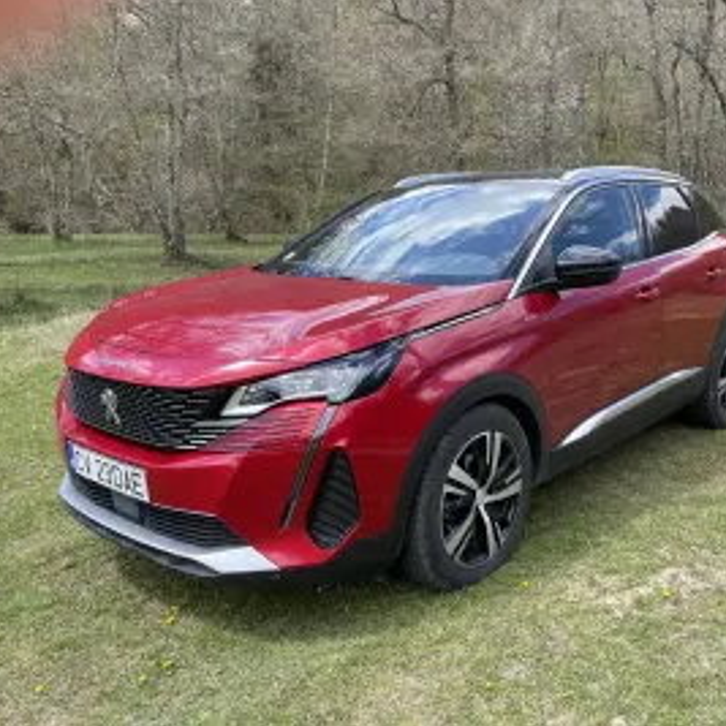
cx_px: 476
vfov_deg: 52.5
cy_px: 362
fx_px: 736
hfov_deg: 51.7
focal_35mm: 31
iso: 32
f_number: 1.6
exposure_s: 1/759
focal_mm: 4.2
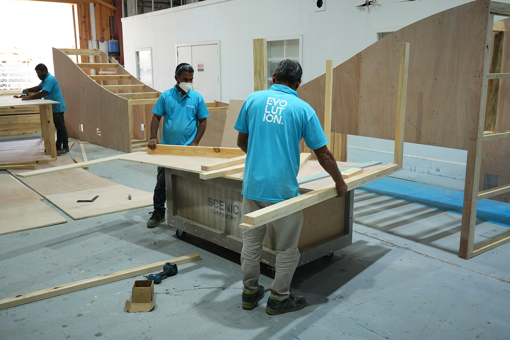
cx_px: 255
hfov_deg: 56.5
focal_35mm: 34
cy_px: 170
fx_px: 474
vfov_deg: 39.4
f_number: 4
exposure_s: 1/200
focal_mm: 33.5
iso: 4000
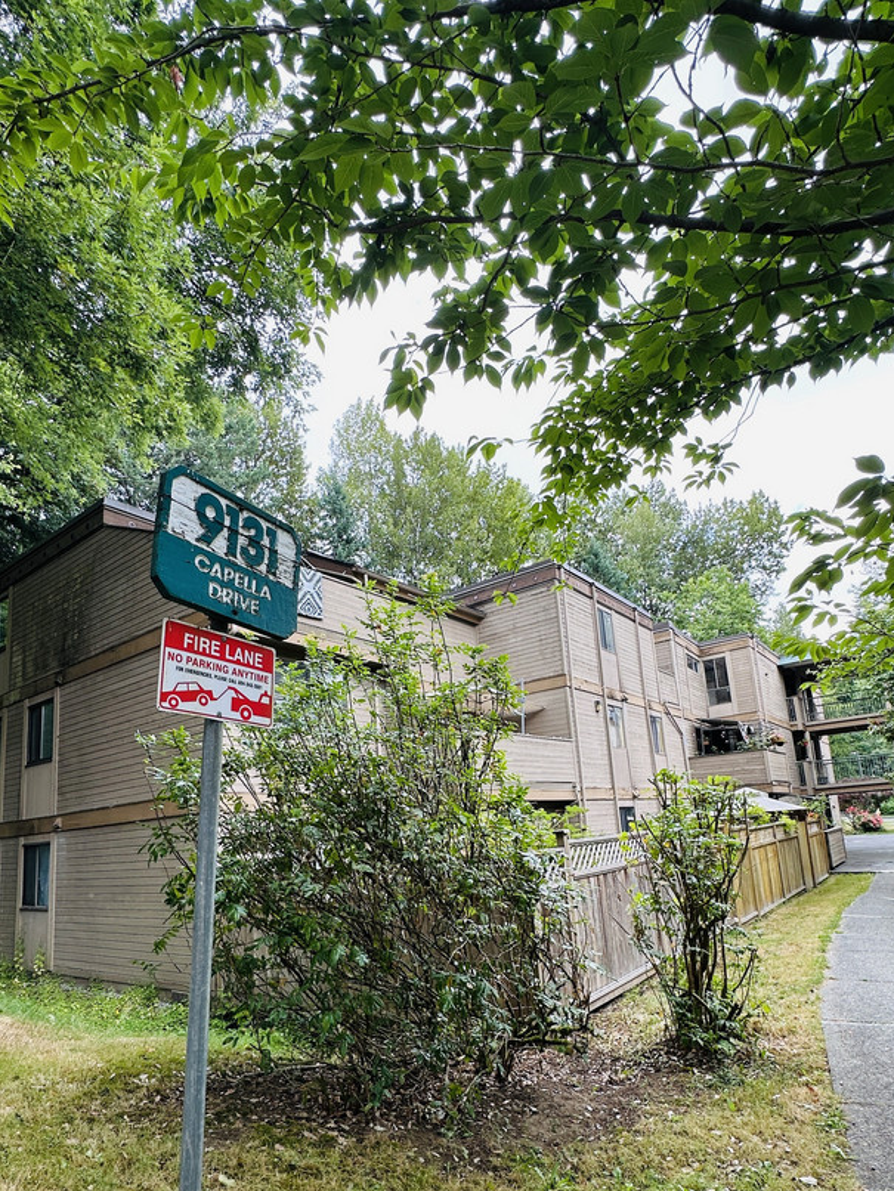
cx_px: 449
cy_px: 709
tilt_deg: +10.7
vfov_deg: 80.8
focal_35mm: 20
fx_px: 688
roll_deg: +4.1
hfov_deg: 66.0
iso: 40
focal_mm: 2.22
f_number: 2.2
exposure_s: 1/189
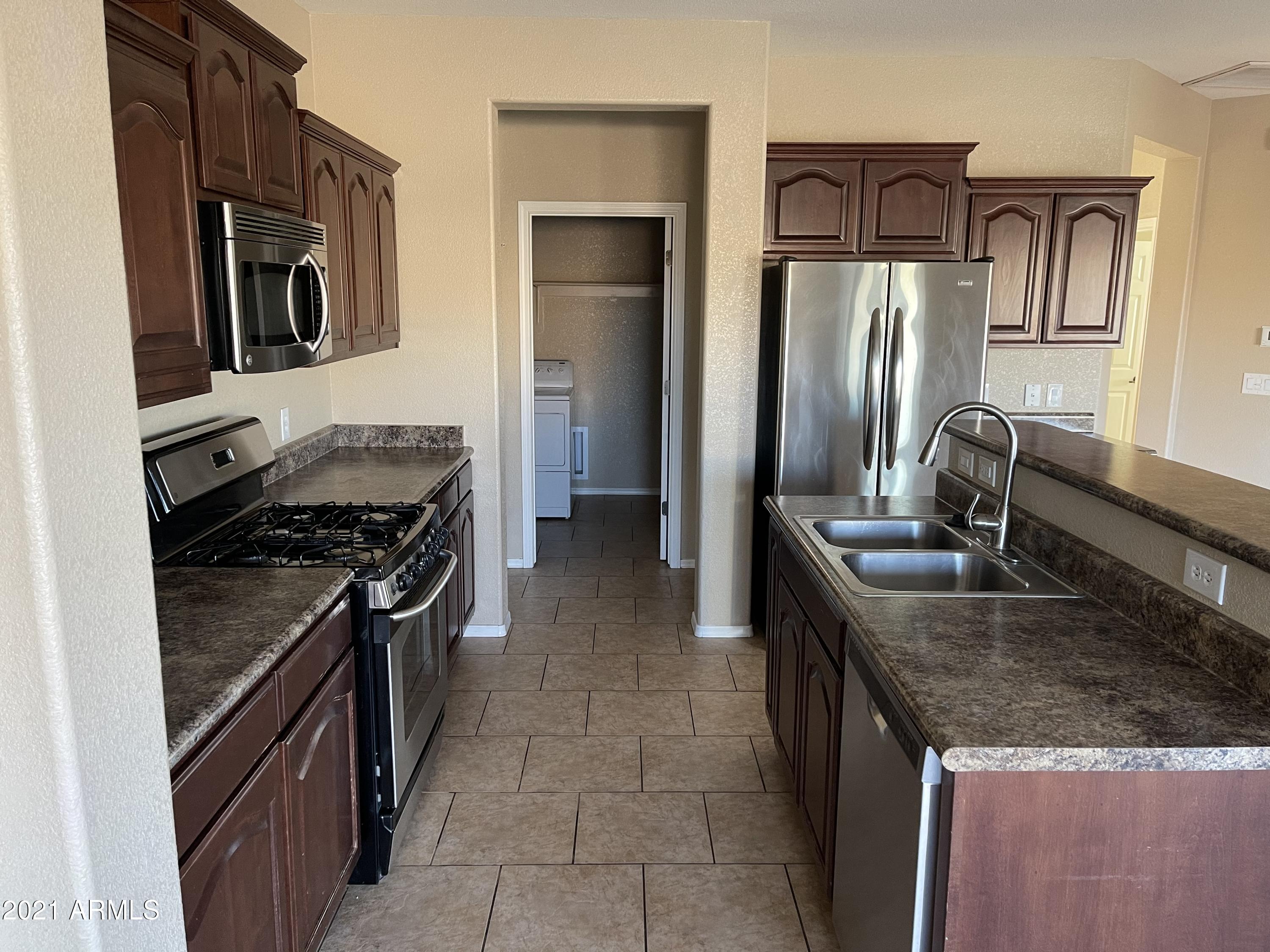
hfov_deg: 67.3
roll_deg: -0.2
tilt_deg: -10.9
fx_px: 954
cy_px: 476
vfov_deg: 53.1
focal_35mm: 26
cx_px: 635
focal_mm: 5.1
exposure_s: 1/60
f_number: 1.6
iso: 160
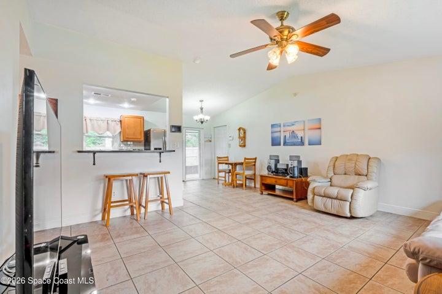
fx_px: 203
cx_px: 221
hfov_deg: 95.0
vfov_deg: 72.1
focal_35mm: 16
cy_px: 147
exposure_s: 1/125
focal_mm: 11
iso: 250
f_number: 9
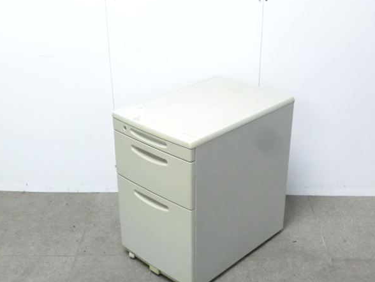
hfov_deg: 38.9
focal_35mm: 49
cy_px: 150
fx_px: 531
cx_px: 197
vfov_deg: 29.7
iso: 800
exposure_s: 1/25
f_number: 4.3
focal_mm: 8.2
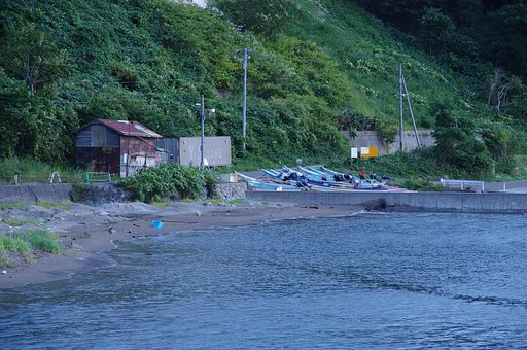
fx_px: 2522
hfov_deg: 11.9
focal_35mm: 172
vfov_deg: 7.9
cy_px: 175
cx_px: 264
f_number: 8
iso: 400
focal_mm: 115
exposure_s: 1/4
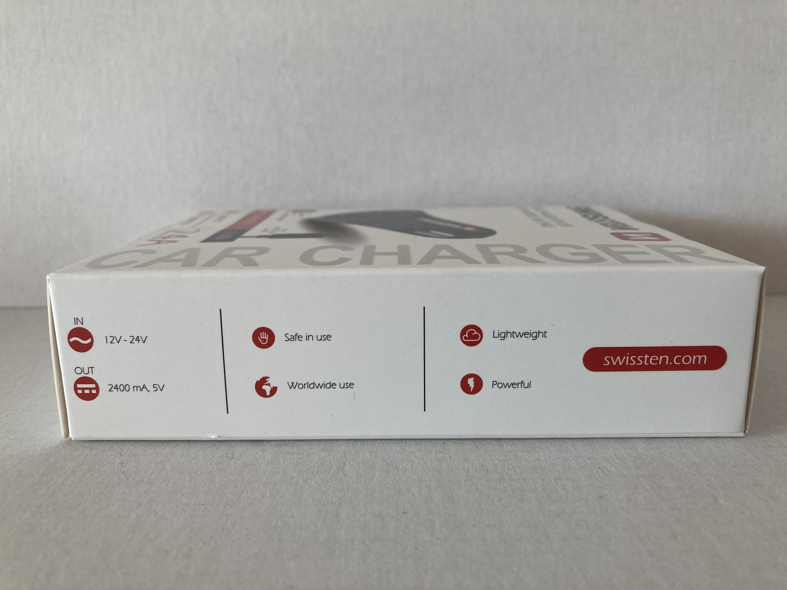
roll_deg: +0.7
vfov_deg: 49.7
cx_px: 394
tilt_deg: -13.0
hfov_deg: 63.4
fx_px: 637
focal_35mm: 28
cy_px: 295
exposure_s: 1/60
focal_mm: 3.99
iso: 80
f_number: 1.8
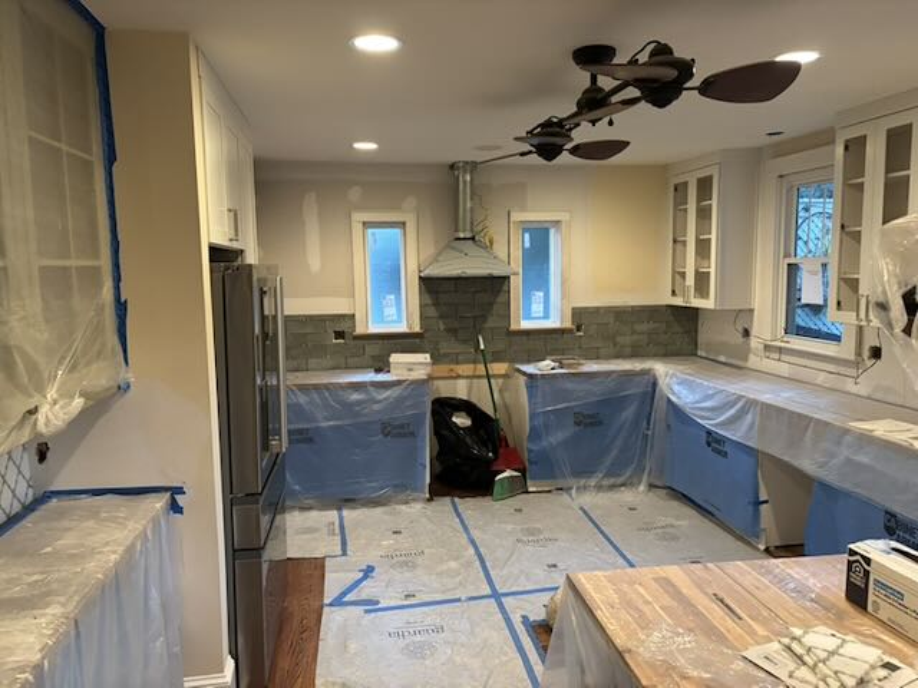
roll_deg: +1.9
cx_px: 459
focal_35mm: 26
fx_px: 690
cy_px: 344
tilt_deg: -5.6
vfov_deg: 53.1
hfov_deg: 67.3
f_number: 1.6
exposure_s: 1/60
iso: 400
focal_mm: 5.96
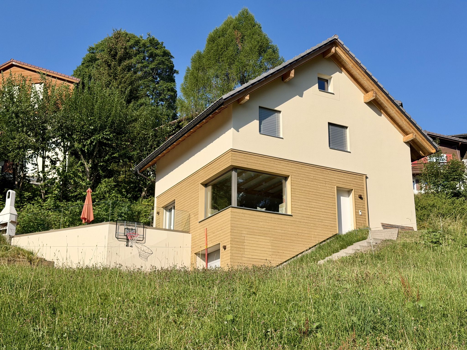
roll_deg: -0.5
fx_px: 648
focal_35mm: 48
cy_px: 175
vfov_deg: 30.3
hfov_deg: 39.7
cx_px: 234
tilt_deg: +17.6
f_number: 1.78
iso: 64
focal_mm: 6.76
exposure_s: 1/6024
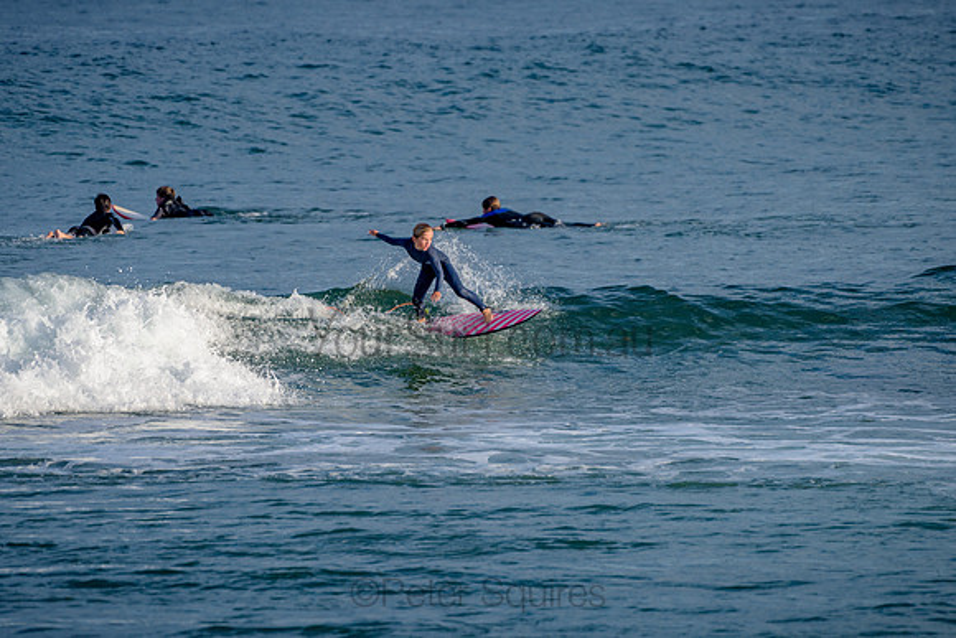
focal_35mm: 612
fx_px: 16256
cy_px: 319
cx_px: 478
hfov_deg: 3.4
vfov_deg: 2.2
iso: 200
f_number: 5.6
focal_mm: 500
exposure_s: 1/1250
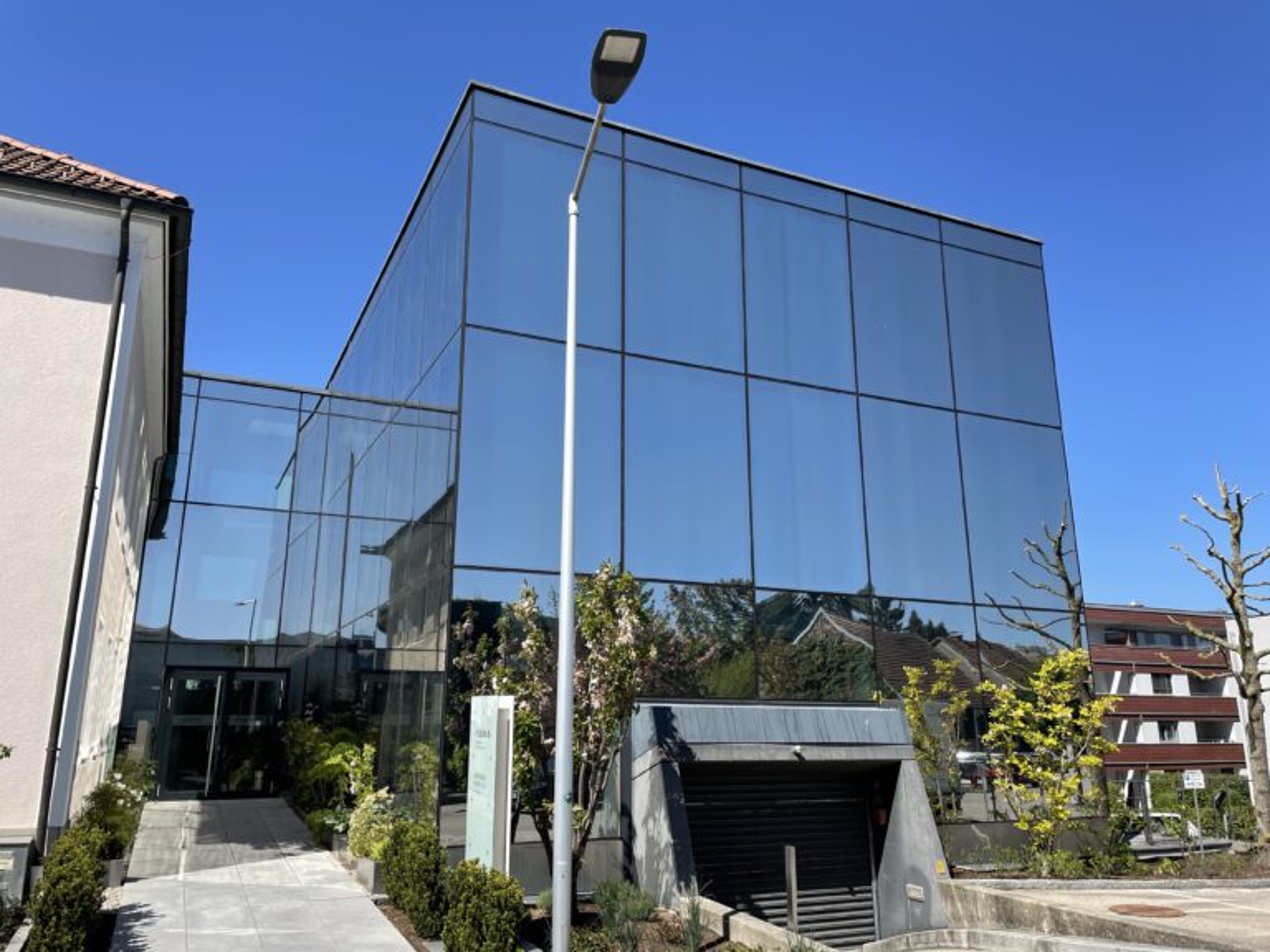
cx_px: 635
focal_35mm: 26
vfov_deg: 53.1
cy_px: 476
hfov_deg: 67.3
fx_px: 954
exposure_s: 1/2747
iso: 32
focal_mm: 4.2
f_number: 1.6
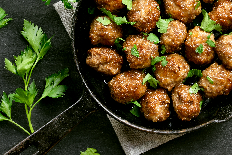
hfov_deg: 18.7
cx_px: 191
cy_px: 39
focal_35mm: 108
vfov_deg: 12.7
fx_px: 696
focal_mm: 60
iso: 100
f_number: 13
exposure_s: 1/160
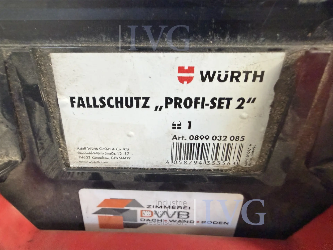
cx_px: 166
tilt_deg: -30.7
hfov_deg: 67.3
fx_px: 250
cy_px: 125
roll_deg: +0.8
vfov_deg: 53.1
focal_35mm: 26
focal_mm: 2.22
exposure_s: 1/60
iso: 400
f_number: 2.2
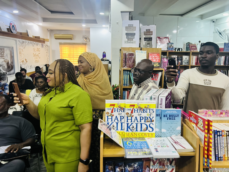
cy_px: 86
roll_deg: -0.9
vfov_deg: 53.1
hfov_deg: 67.3
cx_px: 114
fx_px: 172
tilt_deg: -10.2
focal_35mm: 26
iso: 200
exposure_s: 1/50
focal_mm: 5.7
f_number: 1.5
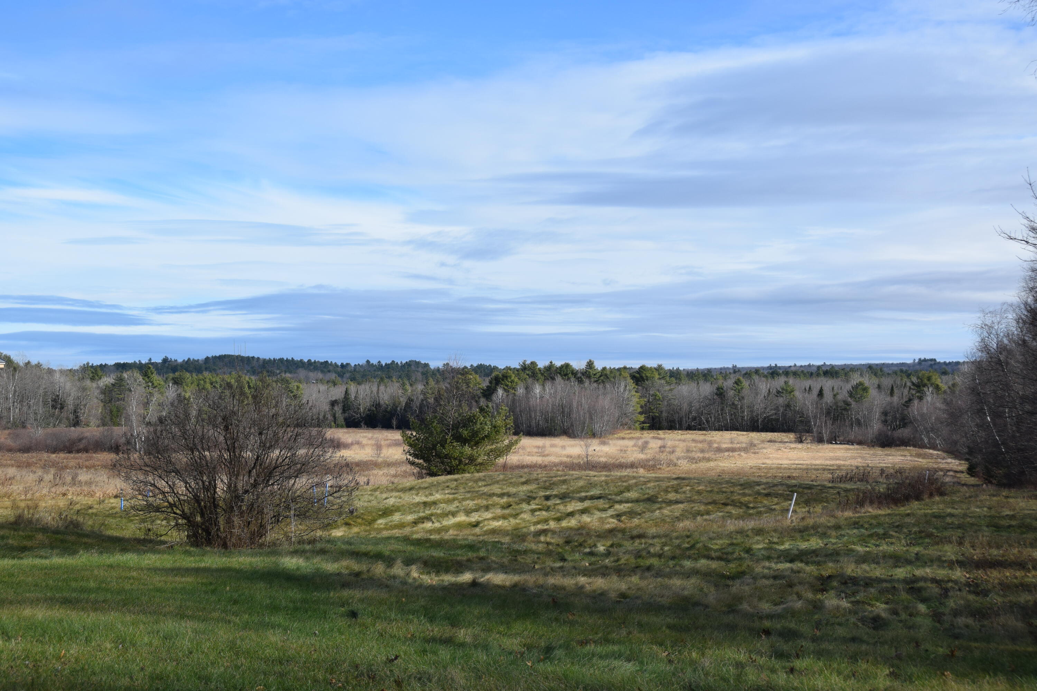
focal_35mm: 48
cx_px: 518
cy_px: 346
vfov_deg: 28.1
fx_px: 1383
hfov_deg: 41.1
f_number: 10
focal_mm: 32
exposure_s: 1/400
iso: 200
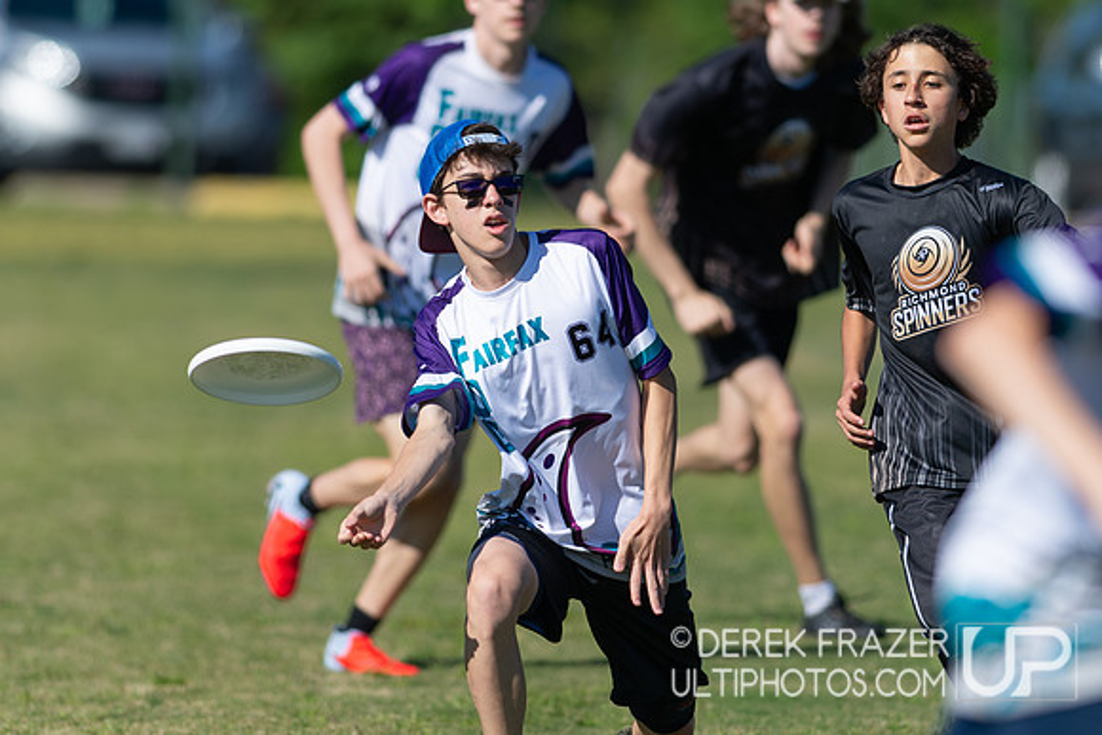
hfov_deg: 3.5
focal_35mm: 586
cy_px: 238
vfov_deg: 2.3
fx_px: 17956
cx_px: 519
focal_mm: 300
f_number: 2.8
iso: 110
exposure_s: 1/4000
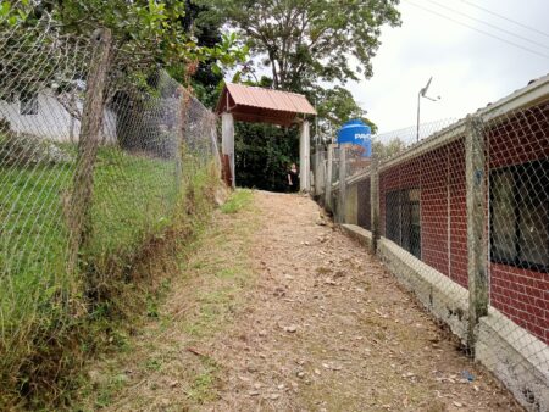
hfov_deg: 63.4
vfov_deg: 49.8
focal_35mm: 28
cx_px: 274
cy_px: 206
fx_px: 444
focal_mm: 3.37
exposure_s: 1/758
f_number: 2.2
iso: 113
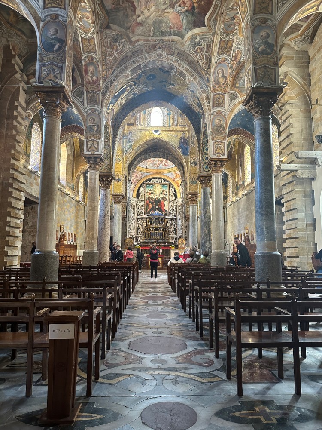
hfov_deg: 56.8
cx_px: 161
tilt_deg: +8.6
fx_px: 298
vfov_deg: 71.6
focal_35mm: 24
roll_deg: -2.3
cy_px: 215
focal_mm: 6.86
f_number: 1.78
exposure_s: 1/50
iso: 320
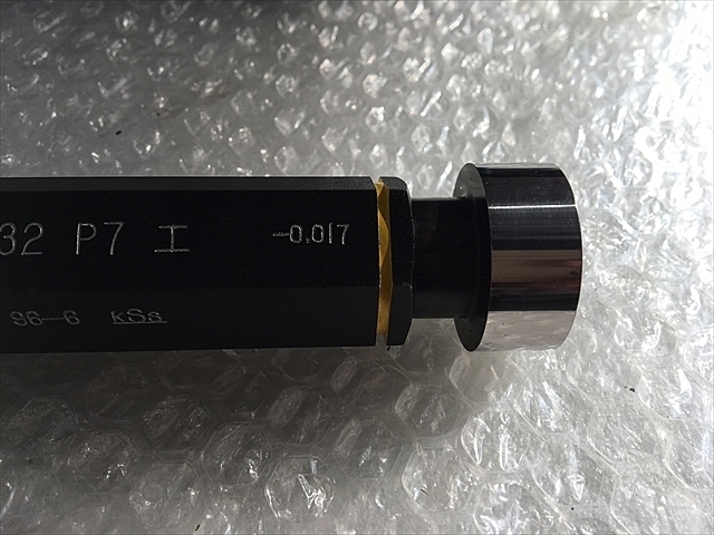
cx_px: 357
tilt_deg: -55.4
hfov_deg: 61.7
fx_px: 598
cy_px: 268
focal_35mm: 29
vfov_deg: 48.2
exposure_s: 1/469
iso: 25
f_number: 2.2
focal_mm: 4.15
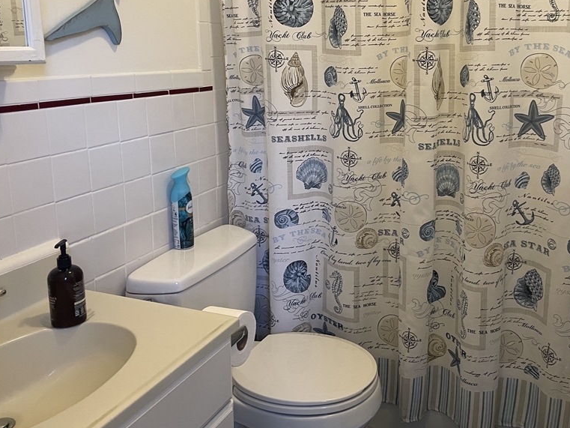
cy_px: 146
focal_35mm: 35
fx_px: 576
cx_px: 351
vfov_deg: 40.3
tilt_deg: -9.9
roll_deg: -0.3
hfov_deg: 52.1
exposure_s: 1/60
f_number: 1.6
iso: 200
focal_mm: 4.2
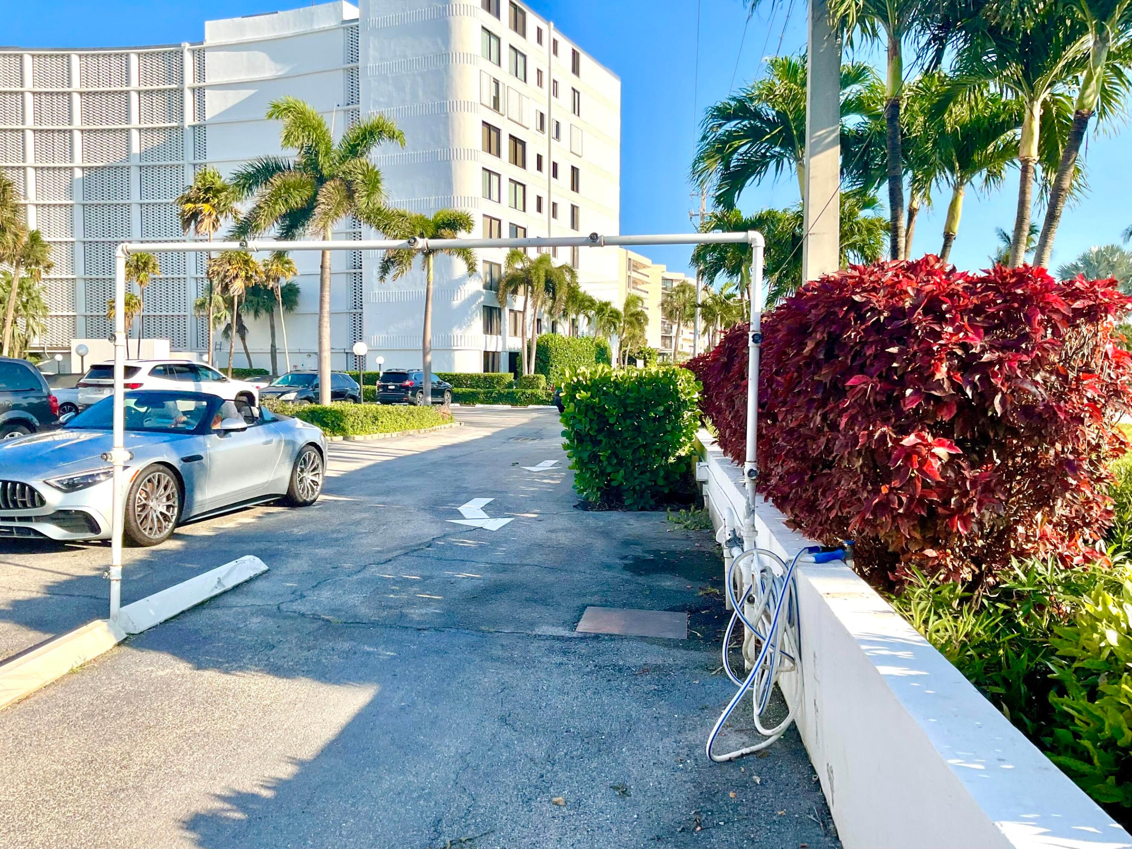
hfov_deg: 61.7
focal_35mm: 29
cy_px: 424
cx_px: 566
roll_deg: +1.0
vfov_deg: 48.2
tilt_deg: -1.1
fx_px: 948
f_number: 1.8
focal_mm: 3
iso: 16
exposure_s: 1/1221
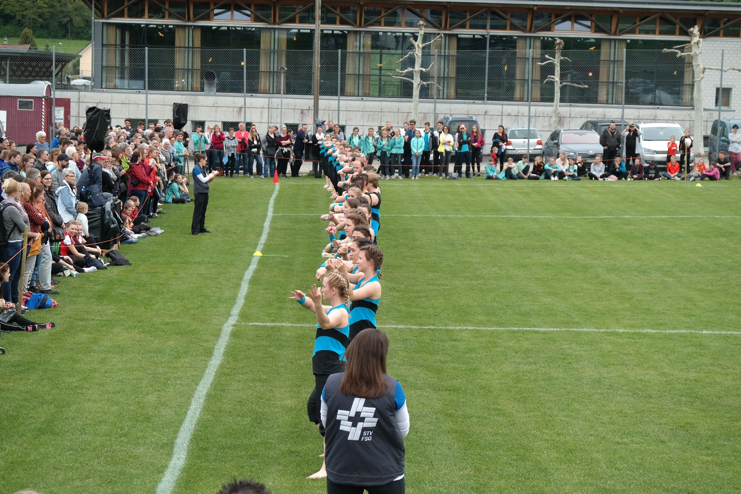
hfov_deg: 26.3
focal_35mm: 77
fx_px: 1584
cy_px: 247
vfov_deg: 17.7
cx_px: 370
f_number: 5
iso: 100
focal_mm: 50
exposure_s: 1/250
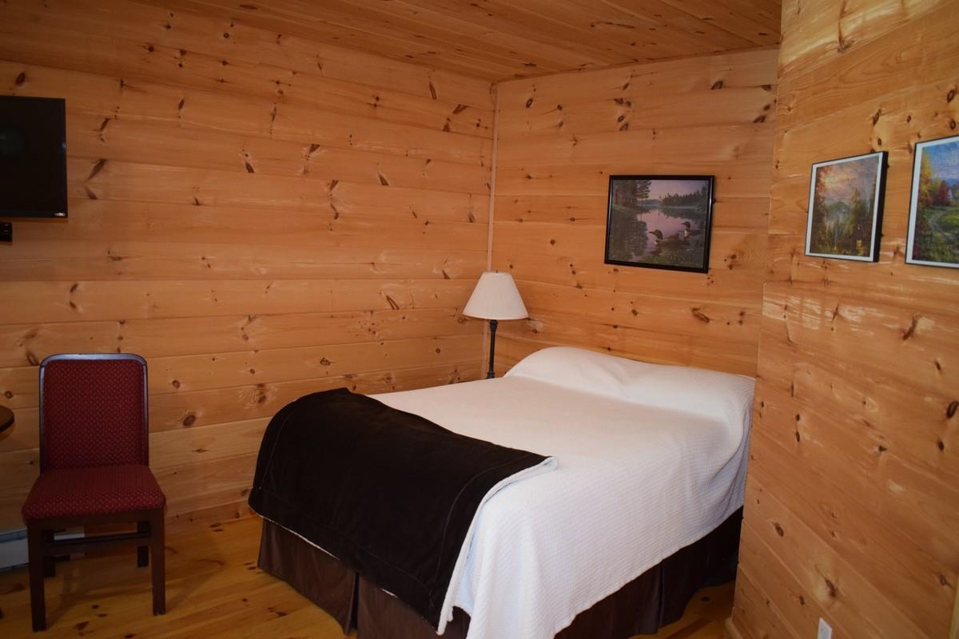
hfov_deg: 67.4
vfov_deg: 47.9
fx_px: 719
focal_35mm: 27
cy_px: 320
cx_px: 480
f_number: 3.5
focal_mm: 18
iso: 1600
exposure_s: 1/60
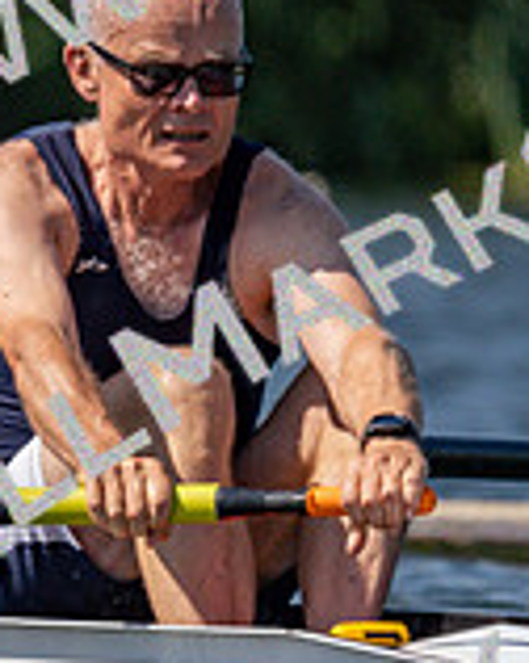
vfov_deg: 0.9
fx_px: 40589
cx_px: -516
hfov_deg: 0.7
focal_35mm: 2070
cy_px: 250
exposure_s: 1/2000
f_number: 6.3
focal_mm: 600
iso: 250
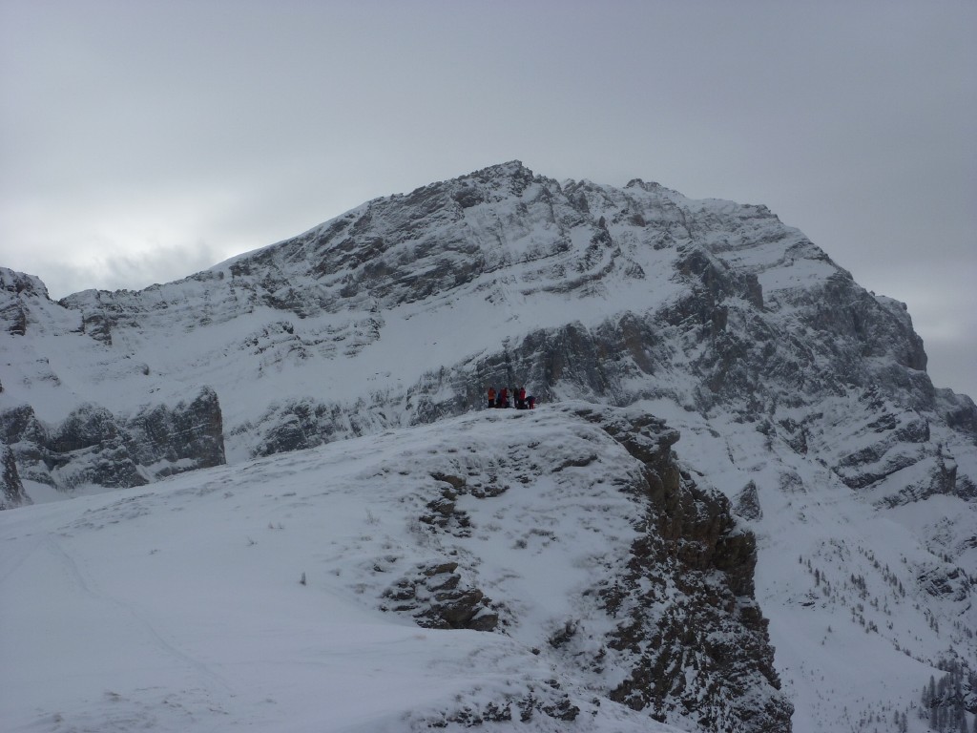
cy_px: 366
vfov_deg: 30.3
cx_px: 488
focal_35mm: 48
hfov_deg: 39.7
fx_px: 1355
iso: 80
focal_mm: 7.9
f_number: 5.6
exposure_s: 1/1000
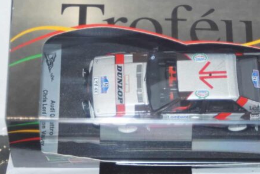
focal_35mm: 143
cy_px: 69
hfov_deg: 14.3
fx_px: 1033
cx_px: 174
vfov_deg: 9.6
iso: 800
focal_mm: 70
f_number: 5.6
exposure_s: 1/160
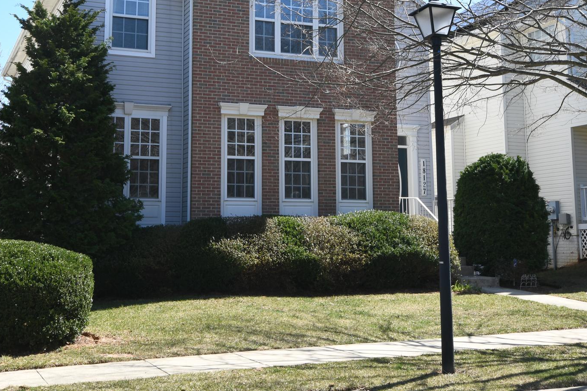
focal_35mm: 54
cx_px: 263
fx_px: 880
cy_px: 112
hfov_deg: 36.8
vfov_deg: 24.8
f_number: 10
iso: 200
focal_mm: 24
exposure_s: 1/125
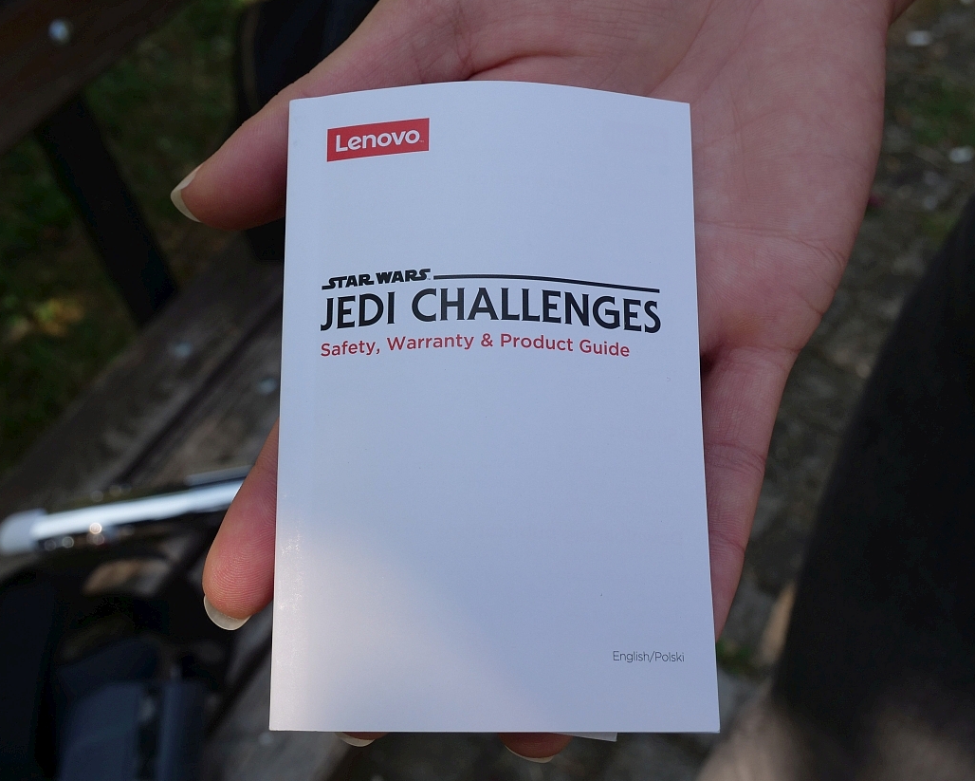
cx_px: 471
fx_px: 1183
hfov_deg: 44.8
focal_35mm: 41
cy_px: 369
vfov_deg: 36.5
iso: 200
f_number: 7.1
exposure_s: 1/200
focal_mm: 18
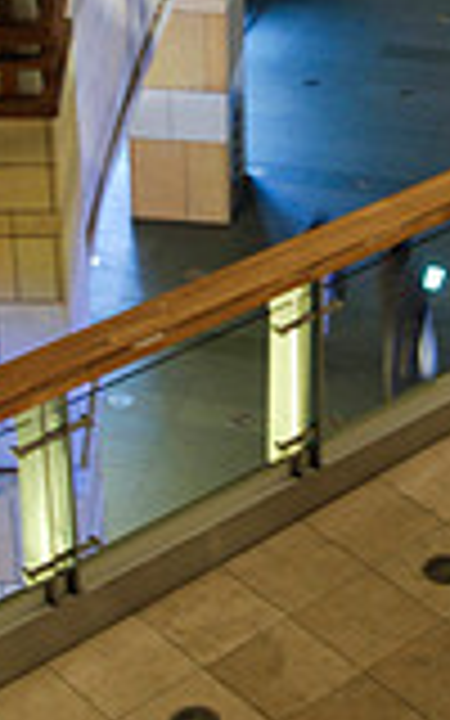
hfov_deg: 12.7
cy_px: 234
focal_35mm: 103
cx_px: 358
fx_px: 2021
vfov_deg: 20.1
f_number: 4
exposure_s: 1/2
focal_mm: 24
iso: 320
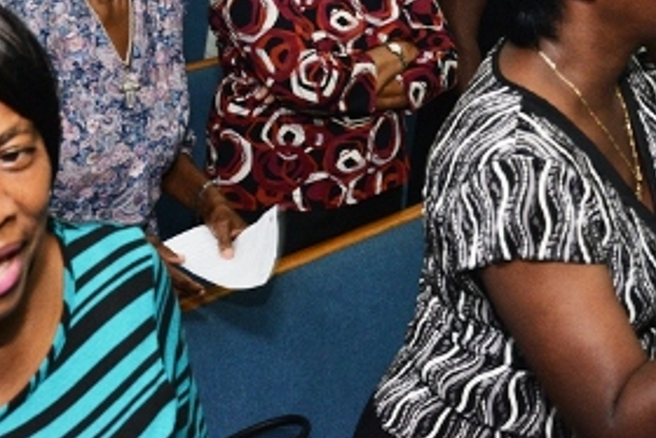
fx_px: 1458
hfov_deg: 25.2
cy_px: -46
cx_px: 443
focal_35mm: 80
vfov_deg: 16.6
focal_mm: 35
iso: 3200
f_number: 10
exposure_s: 1/60
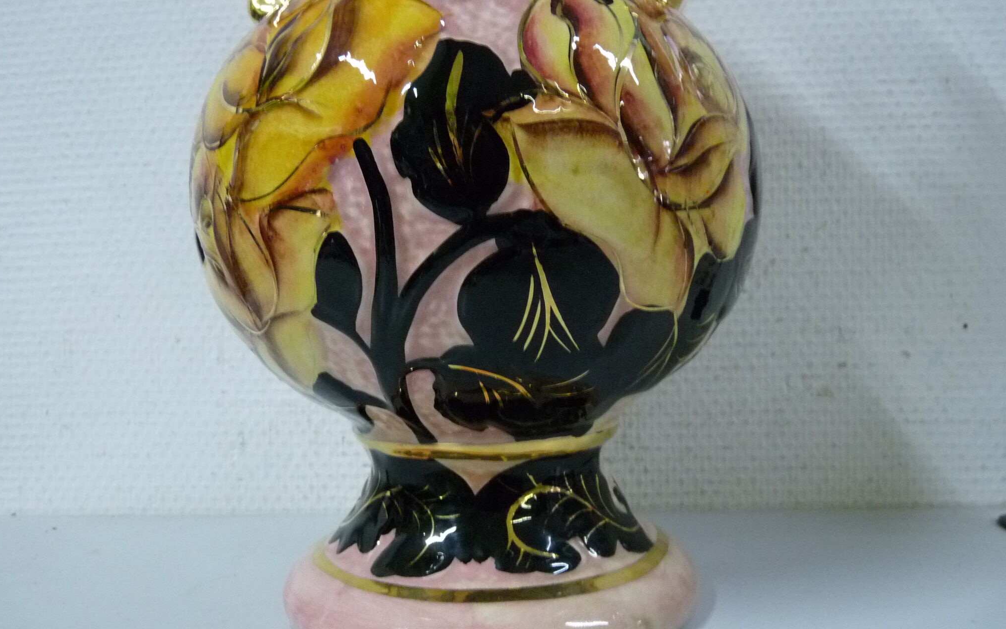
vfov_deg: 43.1
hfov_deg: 64.6
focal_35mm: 29
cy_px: 326
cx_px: 505
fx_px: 795
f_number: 2.8
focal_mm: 4.8
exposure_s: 1/13
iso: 400
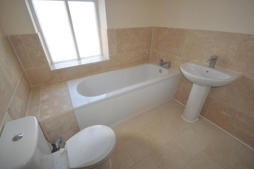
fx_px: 106
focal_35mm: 15
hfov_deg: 100.4
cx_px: 127
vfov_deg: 77.2
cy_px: 84
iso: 400
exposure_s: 1/125
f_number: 4
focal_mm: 10
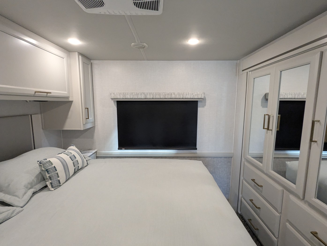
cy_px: 123
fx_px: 151
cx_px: 164
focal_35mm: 16
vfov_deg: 78.2
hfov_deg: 94.4
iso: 463
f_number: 2.2
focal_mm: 2.35
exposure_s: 1/78.5
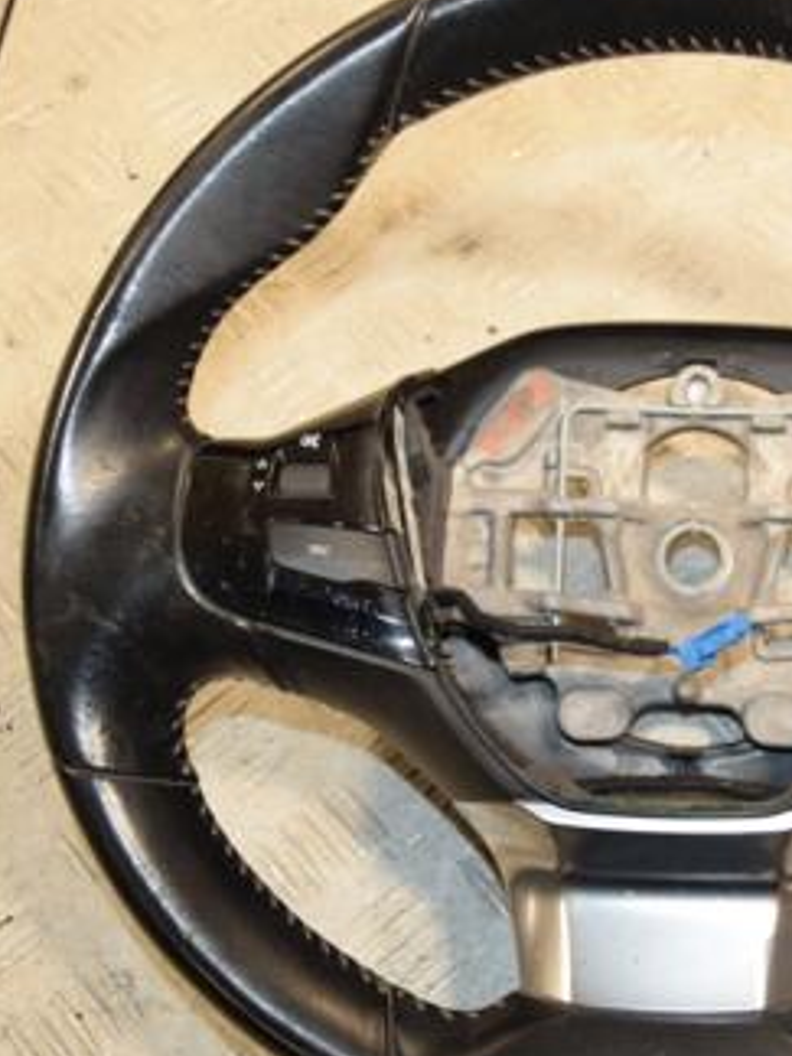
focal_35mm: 64
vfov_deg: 30.3
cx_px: 704
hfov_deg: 22.4
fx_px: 1952
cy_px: 548
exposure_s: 1/160
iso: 800
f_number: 5
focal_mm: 24
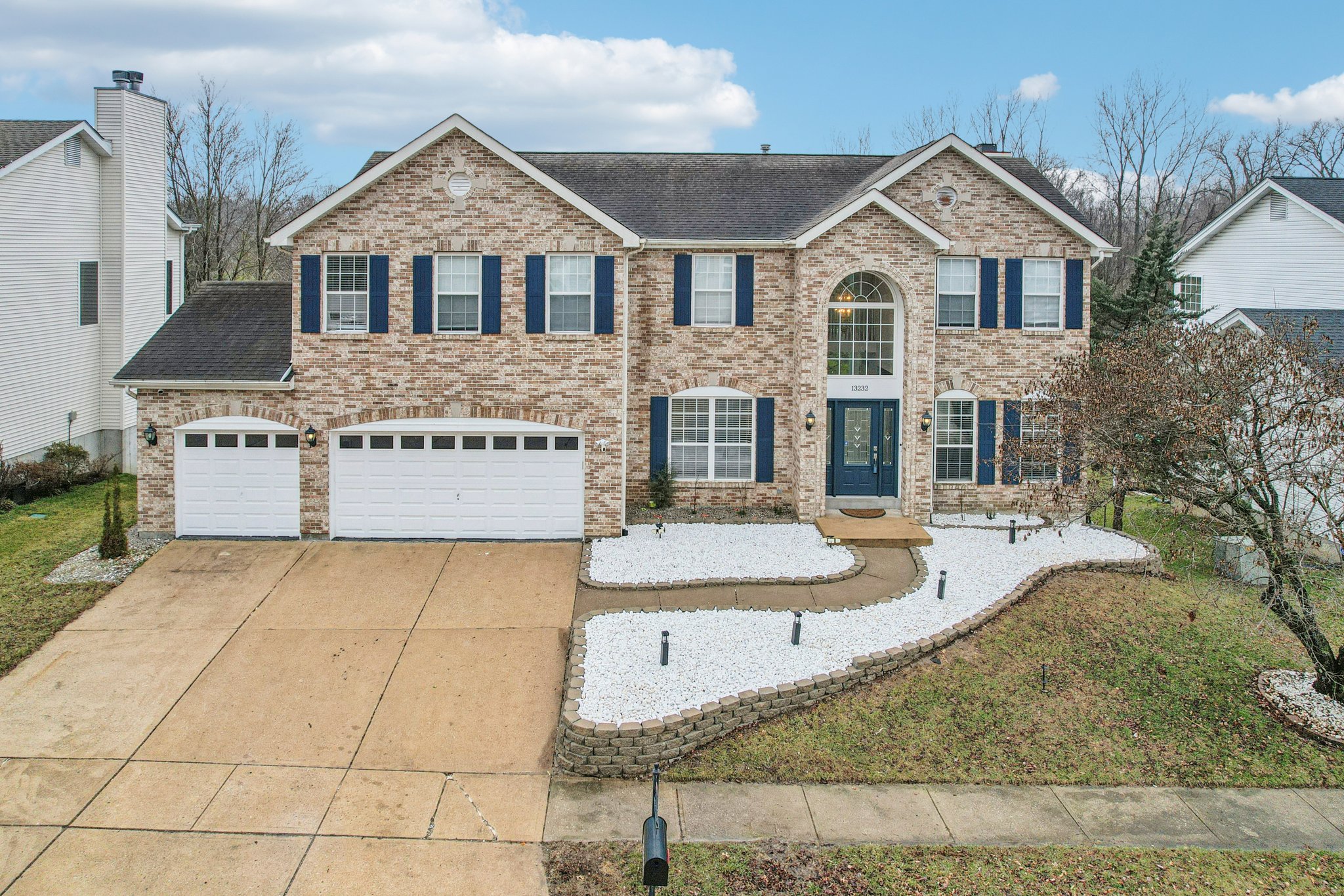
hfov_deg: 78.6
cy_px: 448
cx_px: 672
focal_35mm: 22
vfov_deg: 57.2
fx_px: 821
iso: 100
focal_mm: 8.4
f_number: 2.8
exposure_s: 1/1600
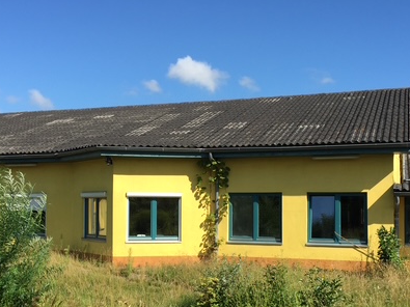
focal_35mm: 47
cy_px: 195
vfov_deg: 30.7
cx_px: 200
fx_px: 557
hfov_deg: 40.4
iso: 32
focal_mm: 4.15
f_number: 2.2
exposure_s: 1/1364
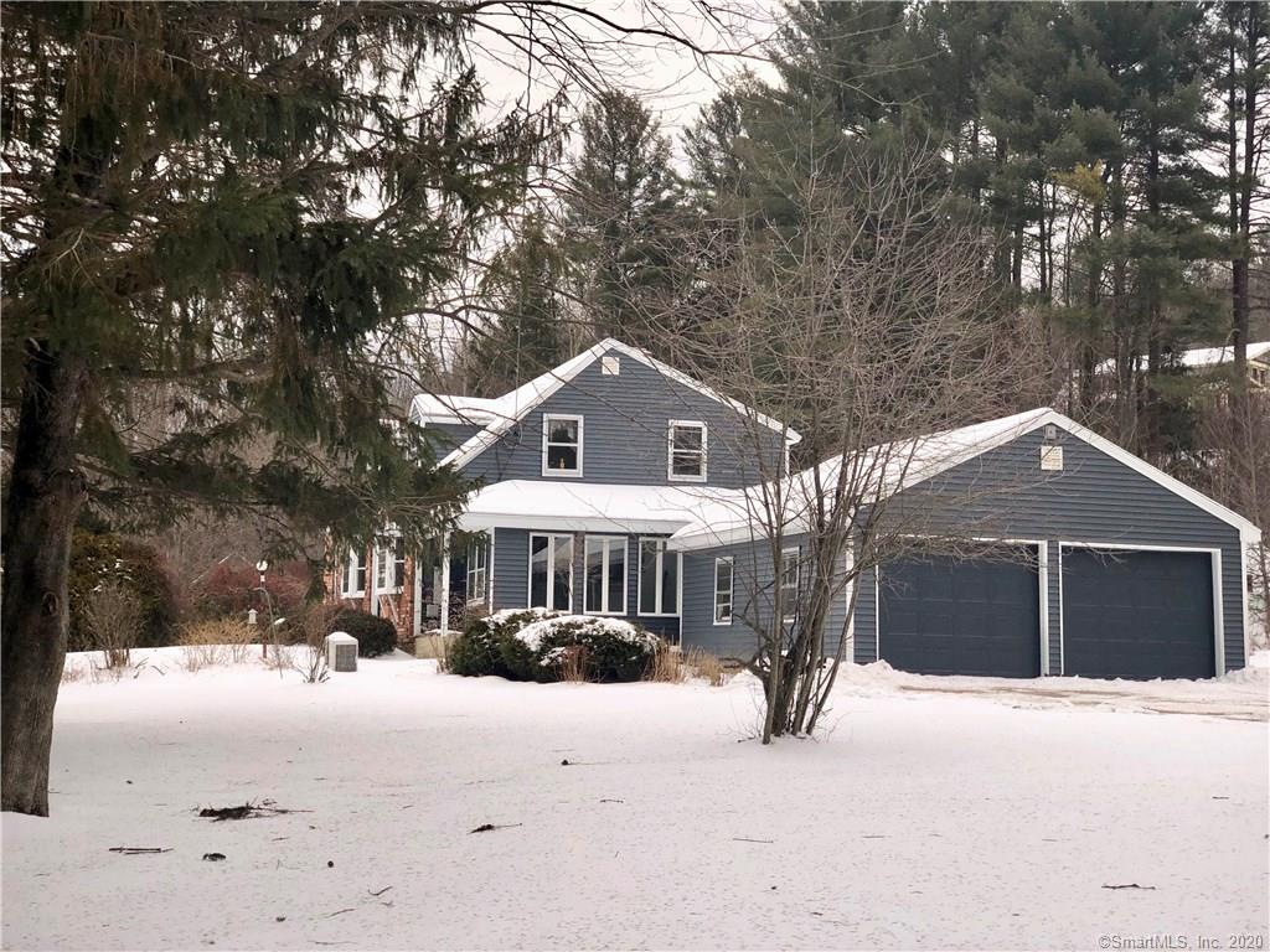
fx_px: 1908
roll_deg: -1.9
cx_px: 635
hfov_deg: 36.8
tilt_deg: +5.3
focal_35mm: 52
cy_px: 476
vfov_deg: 28.0
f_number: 2.4
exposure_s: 1/800
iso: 16
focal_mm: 6
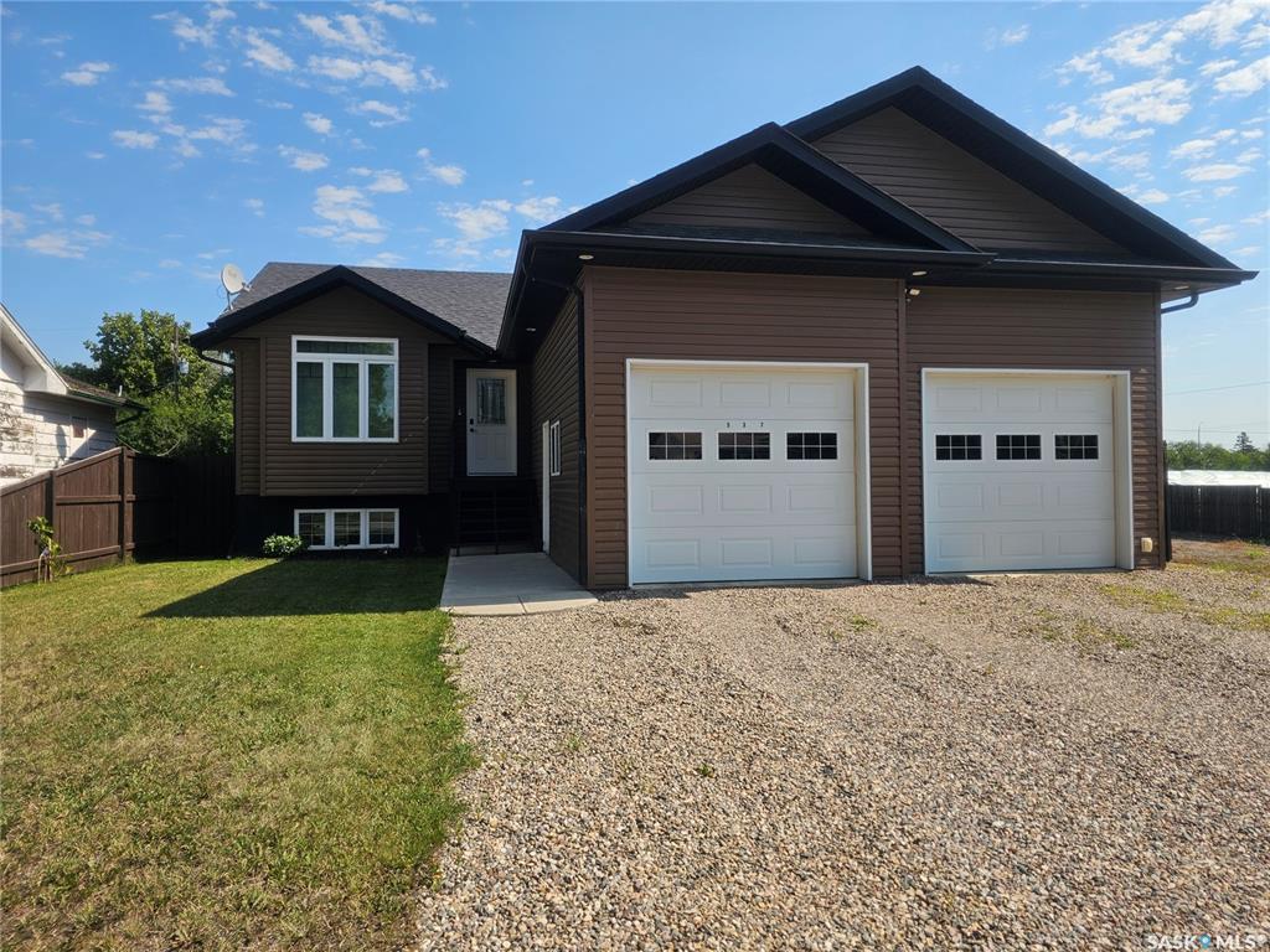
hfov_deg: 73.9
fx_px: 844
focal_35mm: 23
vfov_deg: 58.9
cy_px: 476
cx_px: 635
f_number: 1.7
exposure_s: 1/805
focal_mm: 6.3
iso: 10
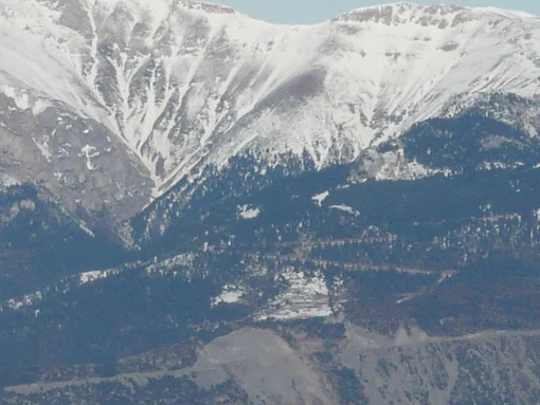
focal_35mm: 542
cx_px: -313
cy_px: -7
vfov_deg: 2.7
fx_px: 8459
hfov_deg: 3.6
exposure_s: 1/500
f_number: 8
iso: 100
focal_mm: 23.7
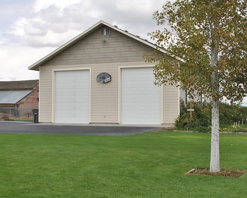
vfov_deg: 25.4
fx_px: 439
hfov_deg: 31.4
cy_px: 96
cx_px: 137
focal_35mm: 60
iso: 100
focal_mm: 26
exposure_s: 1/200
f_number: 10
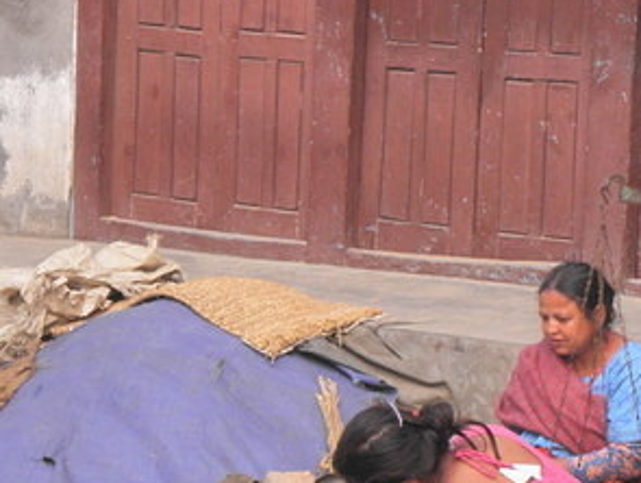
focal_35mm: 221
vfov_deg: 6.7
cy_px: 439
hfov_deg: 8.9
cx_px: 174
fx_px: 4097
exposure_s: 1/60
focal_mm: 18.29
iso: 64
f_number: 4.5
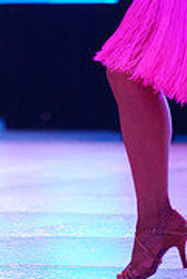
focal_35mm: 522
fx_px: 4059
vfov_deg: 3.9
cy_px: -109
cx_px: 15
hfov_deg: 2.6
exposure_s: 1/400
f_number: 2.8
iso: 2000
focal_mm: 163
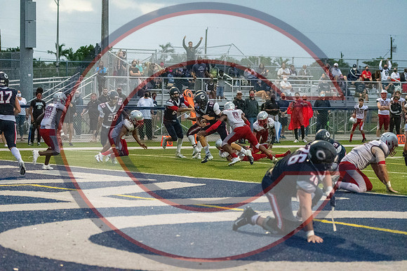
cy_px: 136
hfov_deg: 16.1
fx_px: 1442
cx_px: 204
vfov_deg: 10.8
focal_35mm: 128
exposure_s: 1/2500
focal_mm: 85
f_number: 2.8
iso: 14400
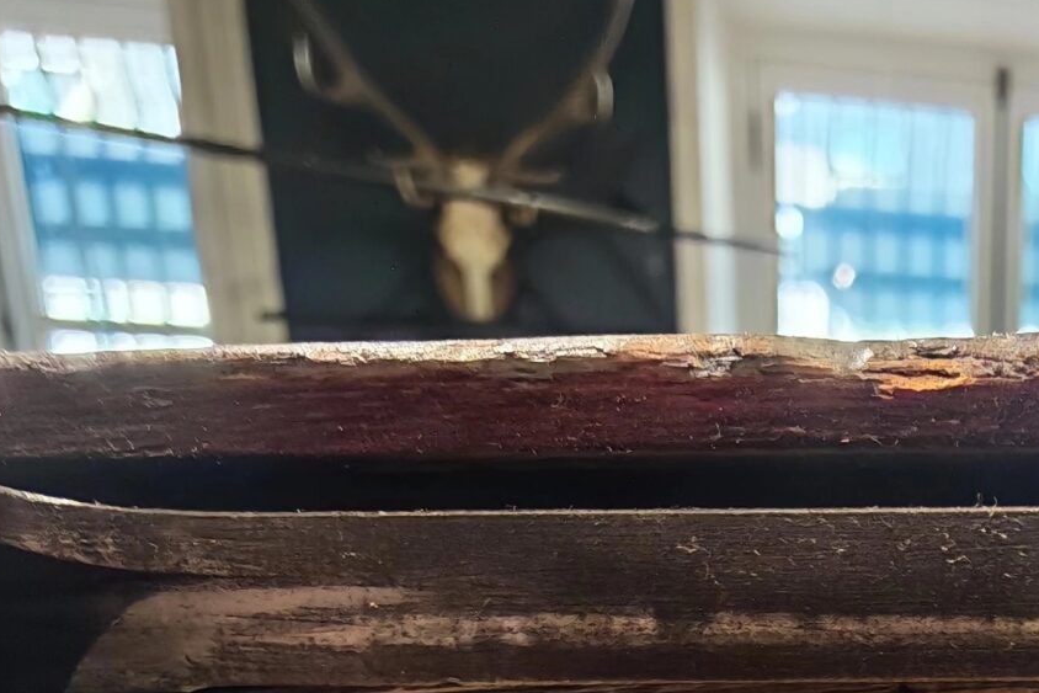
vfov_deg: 22.8
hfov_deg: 43.7
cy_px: 1166
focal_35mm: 41
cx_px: 912
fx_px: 1183
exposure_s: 1/33
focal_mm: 1.82
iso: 160
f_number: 2
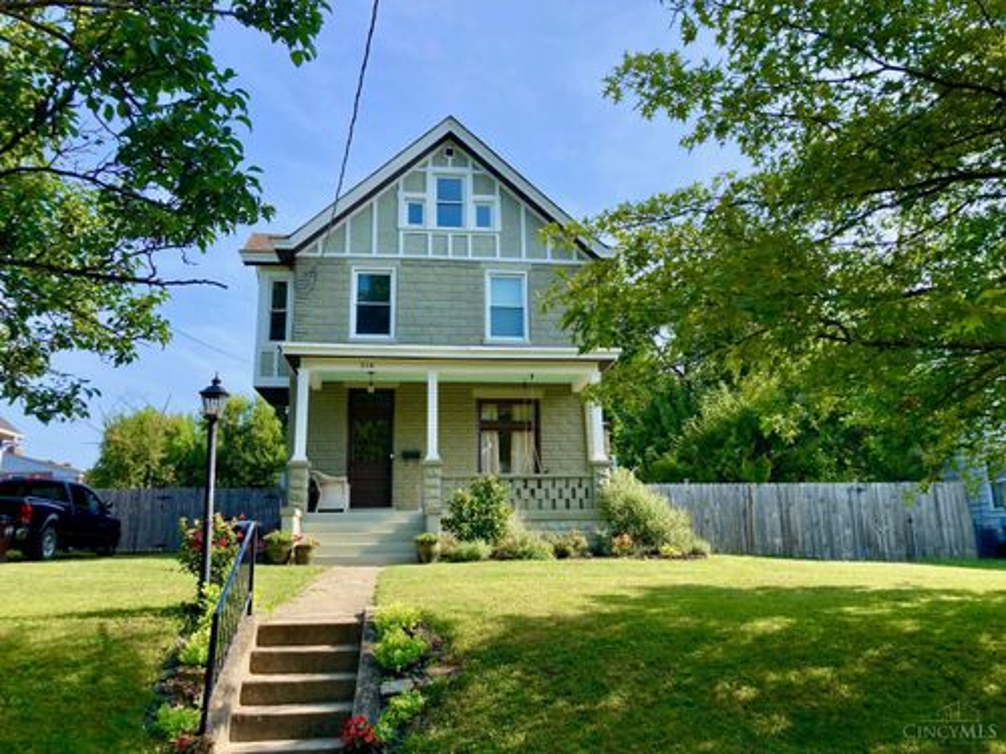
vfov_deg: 49.7
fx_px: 814
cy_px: 377
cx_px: 503
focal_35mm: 28
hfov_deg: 63.4
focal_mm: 3.99
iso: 20
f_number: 1.8
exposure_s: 1/852
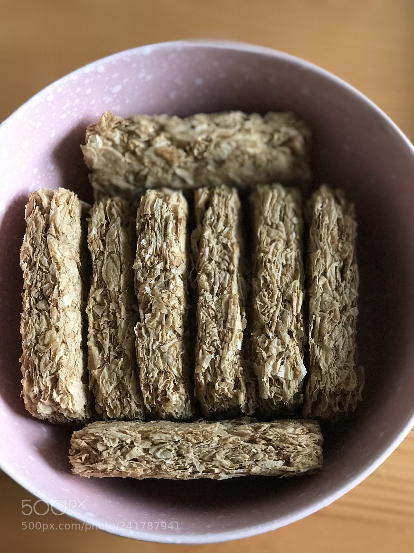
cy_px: 276
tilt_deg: -71.8
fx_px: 909
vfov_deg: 33.8
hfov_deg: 25.7
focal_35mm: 57
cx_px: 207
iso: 400
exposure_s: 1/50
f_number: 2.8
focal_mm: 6.6
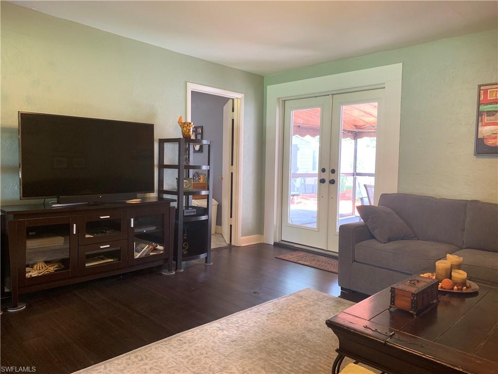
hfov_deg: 67.3
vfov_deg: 53.1
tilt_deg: -3.8
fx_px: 374
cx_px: 249
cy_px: 187
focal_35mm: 26
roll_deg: -1.0
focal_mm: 4.25
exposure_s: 1/30
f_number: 1.8
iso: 400
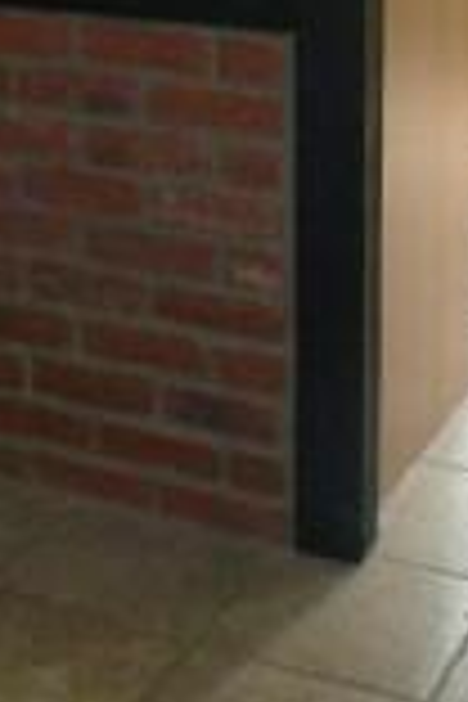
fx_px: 1813
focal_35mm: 93
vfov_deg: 20.8
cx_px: -61
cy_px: -79
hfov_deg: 14.3
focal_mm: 4.3
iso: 320
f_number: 3.3
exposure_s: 1/60
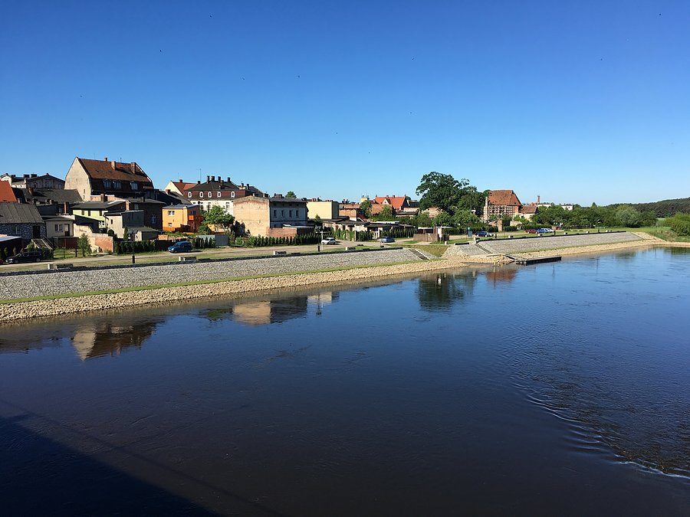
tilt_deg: -4.8
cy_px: 258
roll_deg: -0.5
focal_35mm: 29
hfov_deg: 61.7
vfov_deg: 48.2
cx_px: 345
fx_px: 578
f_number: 2.2
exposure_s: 1/1538
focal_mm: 4.15
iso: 25
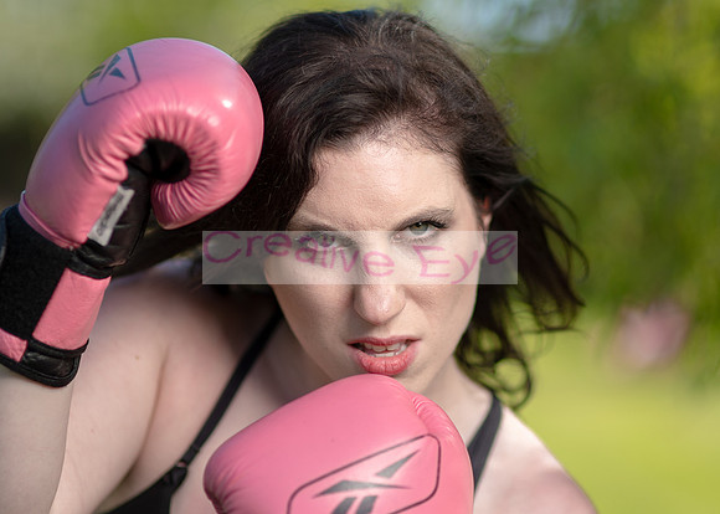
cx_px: 386
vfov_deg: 10.7
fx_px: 2731
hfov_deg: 15.0
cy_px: 257
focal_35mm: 134
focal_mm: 85
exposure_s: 1/4000
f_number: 1.4
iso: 100
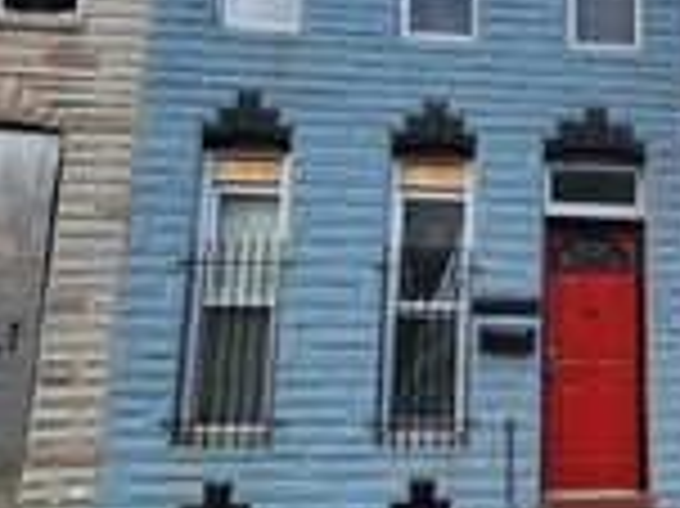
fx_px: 844
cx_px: 608
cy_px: 232
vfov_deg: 33.5
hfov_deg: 40.6
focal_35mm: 43
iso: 50
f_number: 2.2
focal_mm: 2.2
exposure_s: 1/897
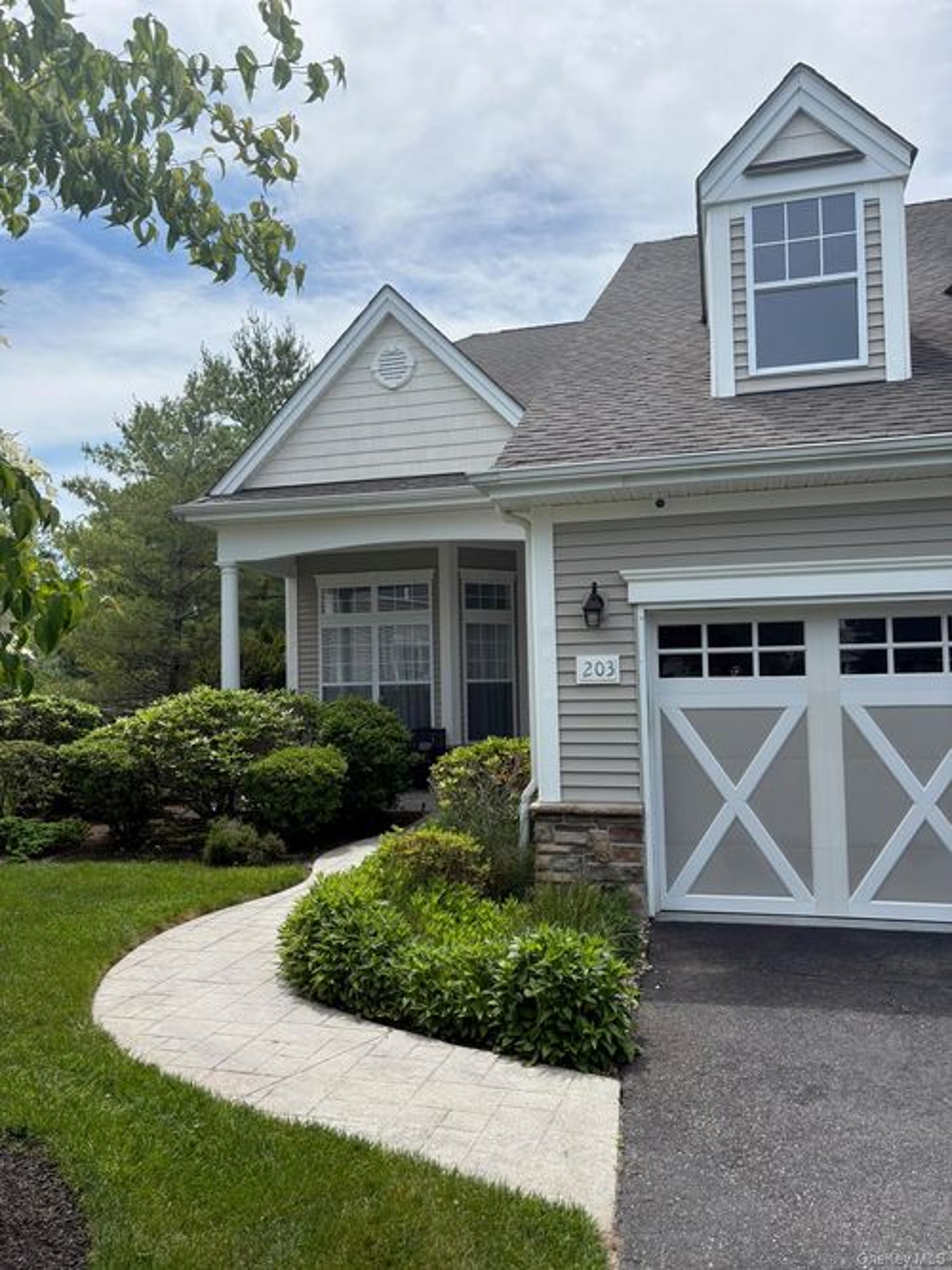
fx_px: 954
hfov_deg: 53.0
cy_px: 635
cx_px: 476
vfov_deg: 67.3
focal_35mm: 26
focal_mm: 5.96
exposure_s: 1/2985
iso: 50
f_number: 1.6
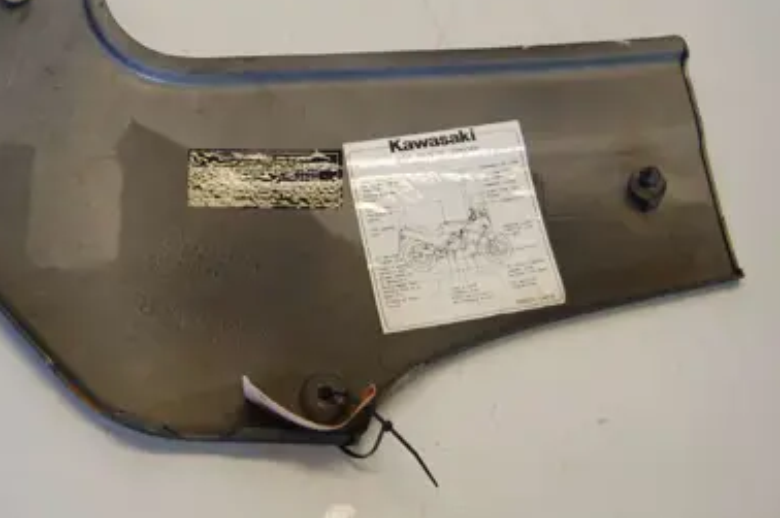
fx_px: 1444
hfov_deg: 29.9
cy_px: 157
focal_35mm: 67
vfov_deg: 20.2
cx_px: 226
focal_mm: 31
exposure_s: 1/80
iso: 400
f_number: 4.5
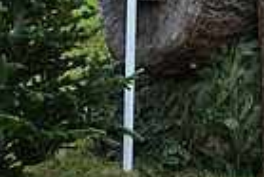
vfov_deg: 6.5
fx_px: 1534
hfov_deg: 9.2
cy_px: -102
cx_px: 534
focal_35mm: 209
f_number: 5.6
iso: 900
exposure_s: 1/1250
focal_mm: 50
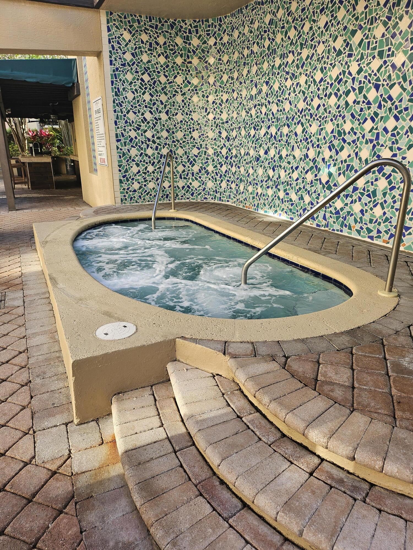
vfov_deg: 71.6
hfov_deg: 56.8
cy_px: 275
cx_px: 206
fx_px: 382
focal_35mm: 24
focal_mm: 5
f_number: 1.8
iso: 50
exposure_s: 1/337
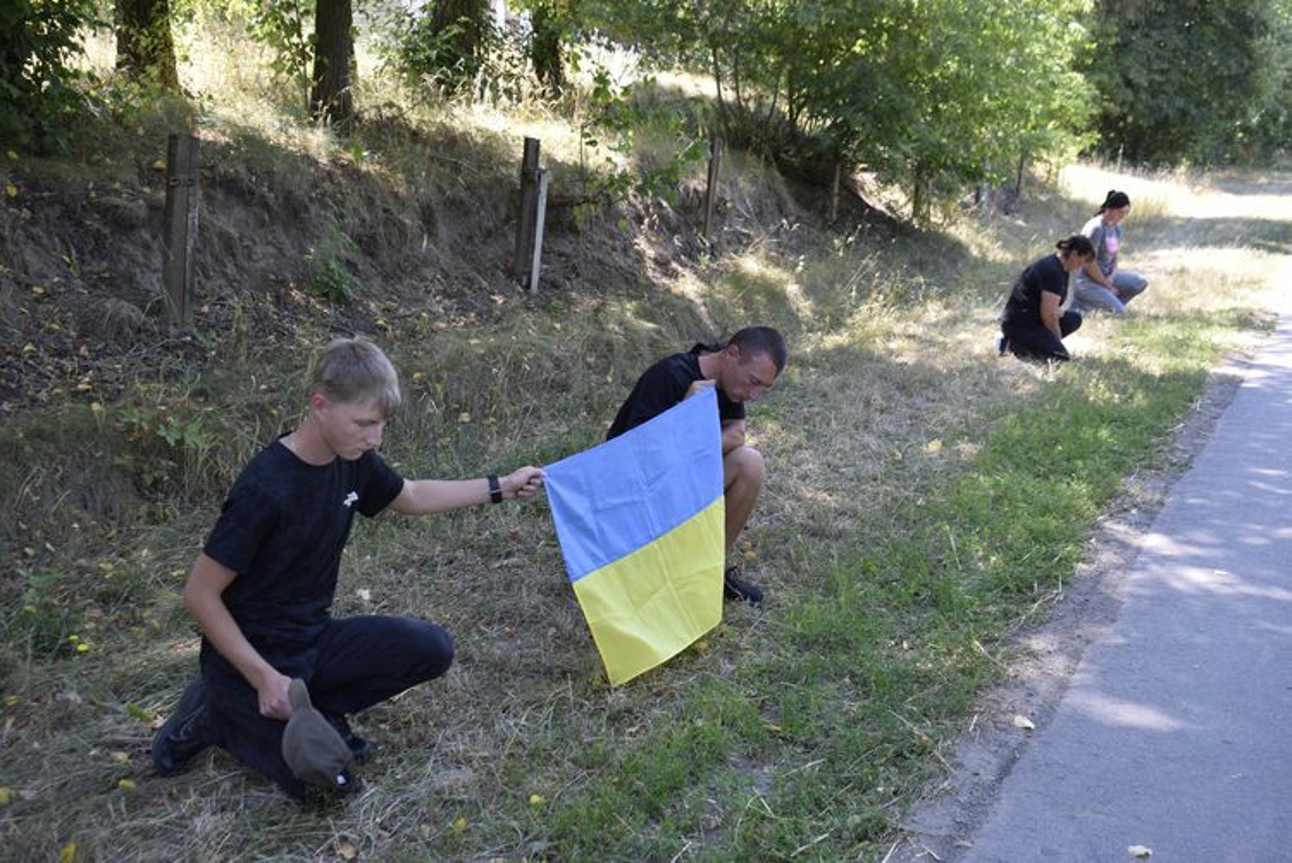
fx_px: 1454
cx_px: 646
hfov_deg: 47.9
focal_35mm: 40
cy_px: 432
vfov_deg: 33.1
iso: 400
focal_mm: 27
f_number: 5.6
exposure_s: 1/125
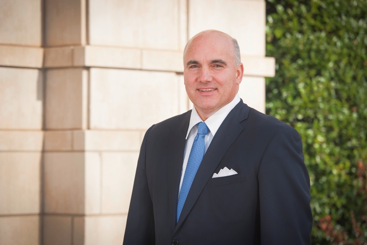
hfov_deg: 14.7
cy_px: 122
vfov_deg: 9.8
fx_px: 1427
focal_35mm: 140
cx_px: 184
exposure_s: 1/800
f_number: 4
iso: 250
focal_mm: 140
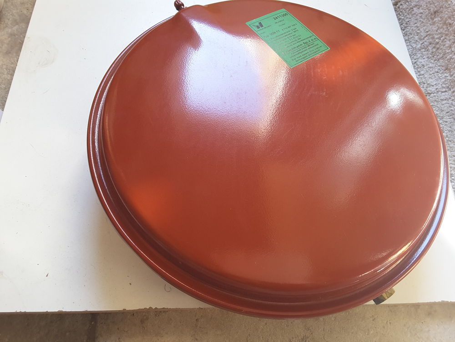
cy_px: 171
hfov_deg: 58.4
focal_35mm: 31
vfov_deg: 45.4
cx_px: 228
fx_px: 407
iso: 64
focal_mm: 2.9
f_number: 1.9
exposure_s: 1/50
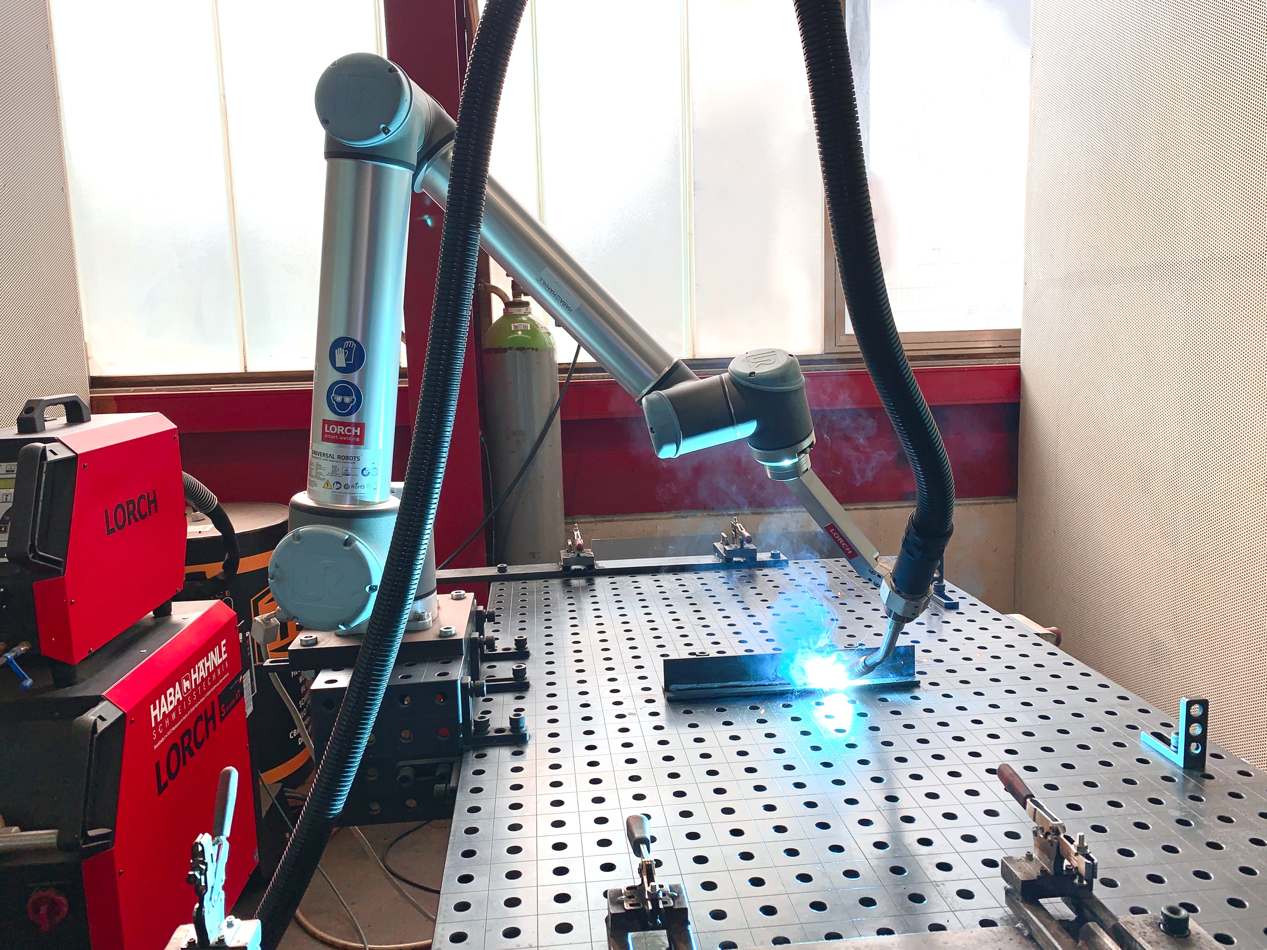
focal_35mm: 26
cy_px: 475
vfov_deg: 53.1
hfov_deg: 67.3
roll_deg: +1.2
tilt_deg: -7.3
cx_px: 634
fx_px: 952
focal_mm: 4.25
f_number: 1.8
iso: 25
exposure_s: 1/238
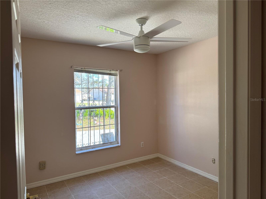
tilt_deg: -1.7
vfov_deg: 56.8
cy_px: 100
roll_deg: +0.6
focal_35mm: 24
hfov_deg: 71.6
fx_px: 184
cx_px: 133
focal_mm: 6.76
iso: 125
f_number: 1.78
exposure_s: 1/120
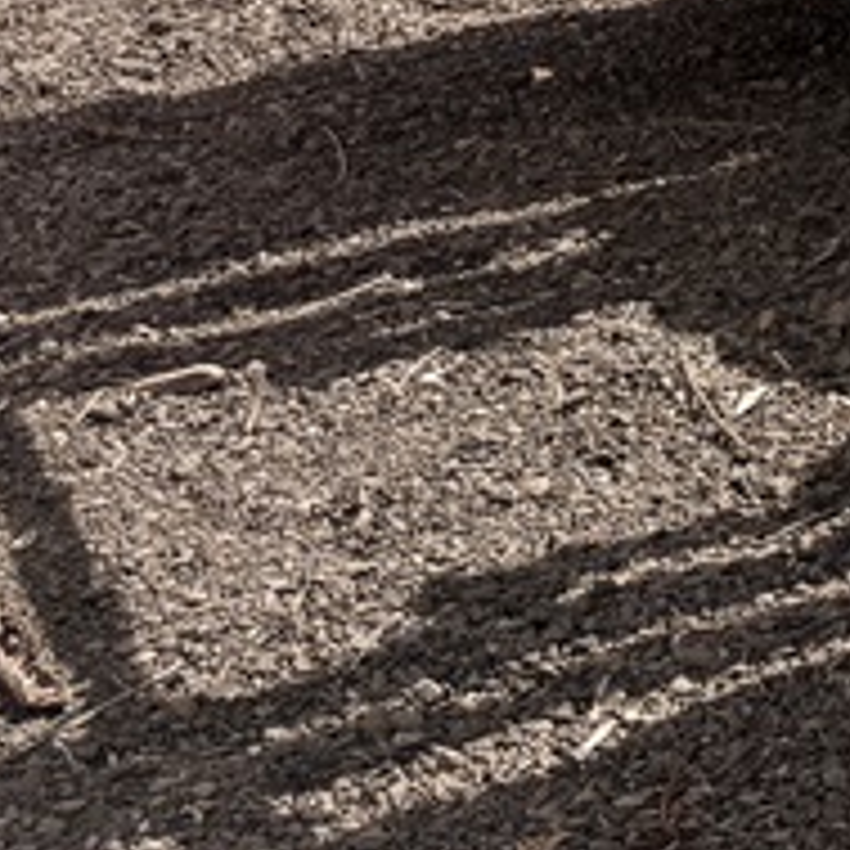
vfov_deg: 12.2
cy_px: -805
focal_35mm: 128
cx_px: 2287
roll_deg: +0.0
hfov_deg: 10.7
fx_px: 3556
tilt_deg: -4.0
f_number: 1.78
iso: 80
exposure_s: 1/5319
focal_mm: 6.76
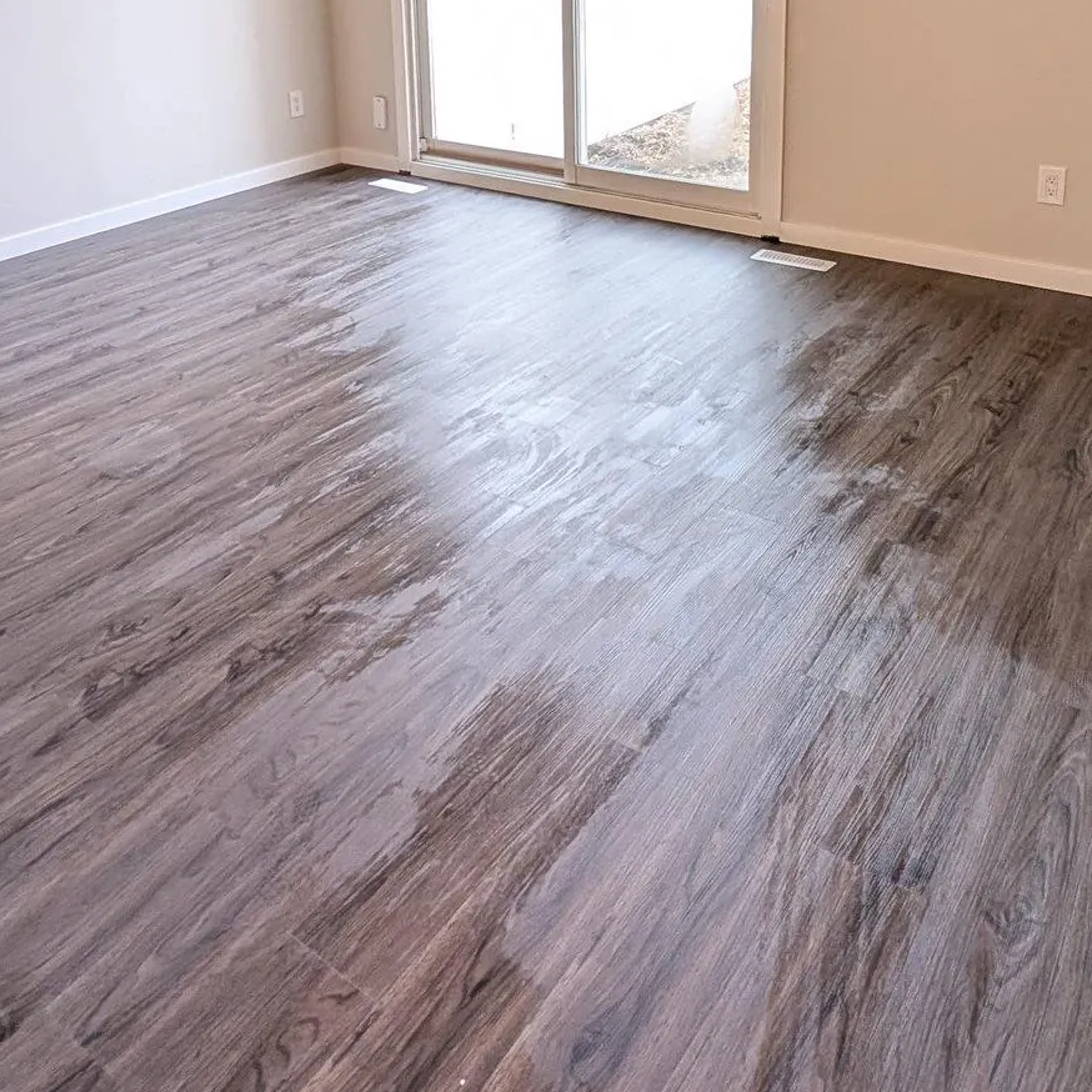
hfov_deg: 57.3
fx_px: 999
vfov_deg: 51.6
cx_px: 536
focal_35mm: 28
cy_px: 141
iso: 152
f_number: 1.7
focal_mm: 2.02
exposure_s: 1/60
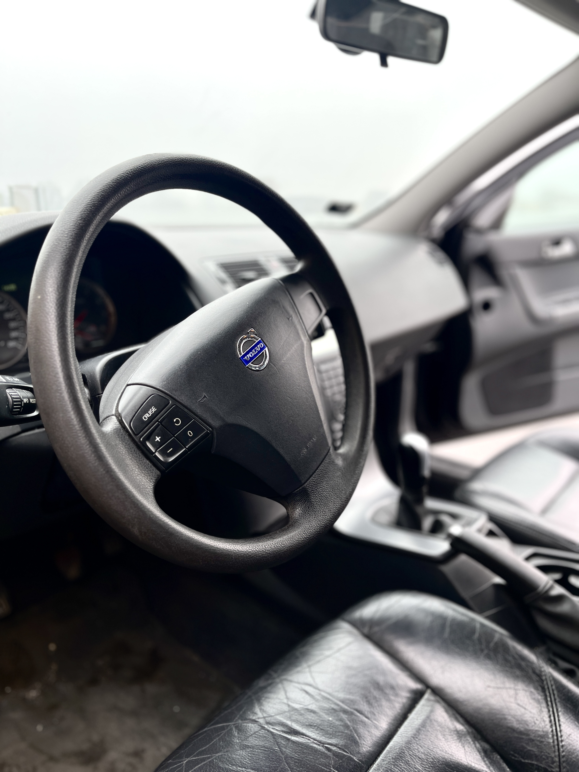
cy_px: 386
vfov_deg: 67.3
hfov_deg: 53.1
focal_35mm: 26
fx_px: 580
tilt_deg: -17.4
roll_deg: +0.4
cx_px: 290
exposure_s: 1/139
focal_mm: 5.1
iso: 40
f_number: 1.6
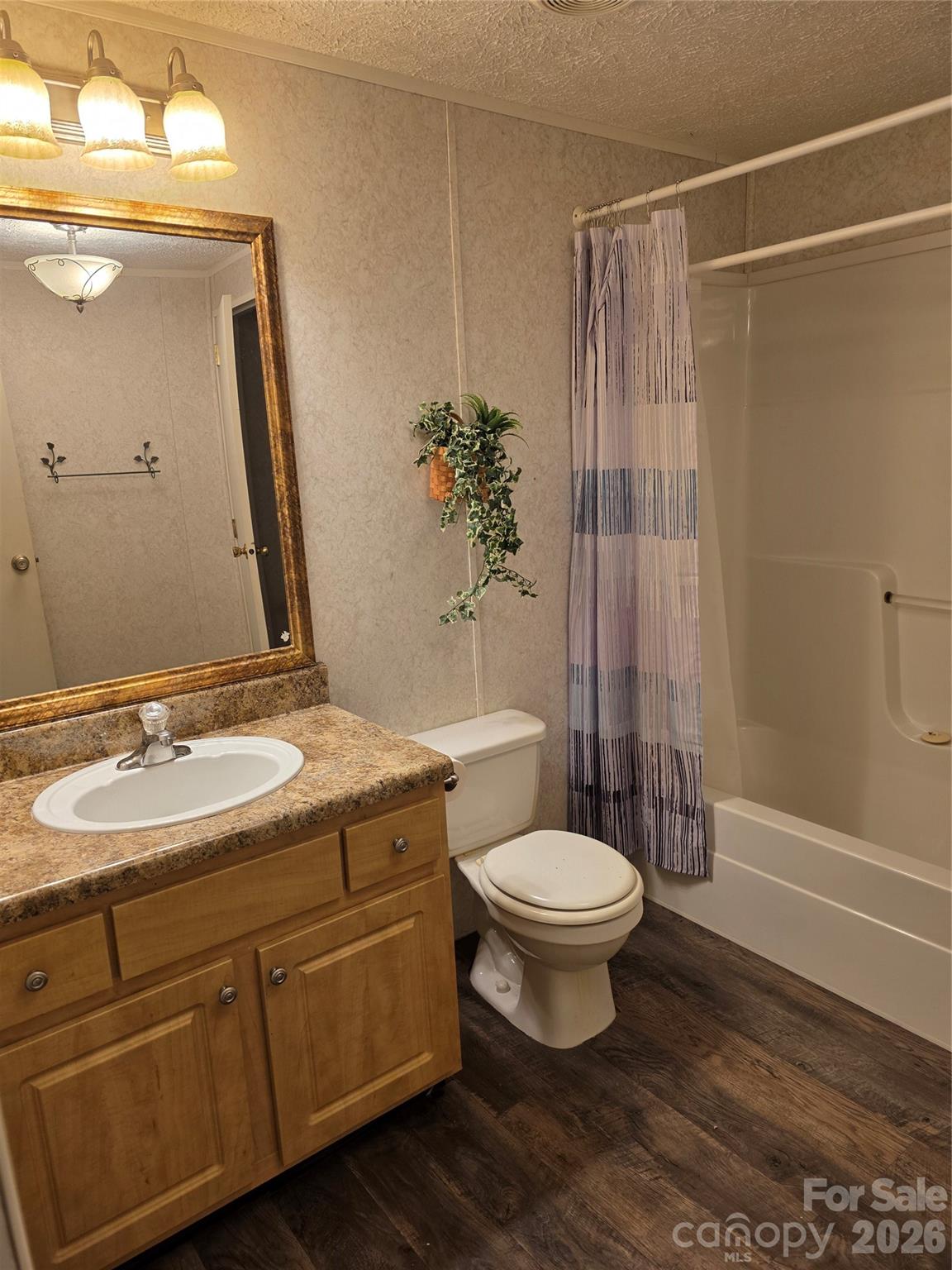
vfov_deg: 73.9
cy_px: 635
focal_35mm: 23
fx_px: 843
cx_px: 476
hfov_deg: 58.9
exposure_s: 1/120
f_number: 1.7
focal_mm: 6.3
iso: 100
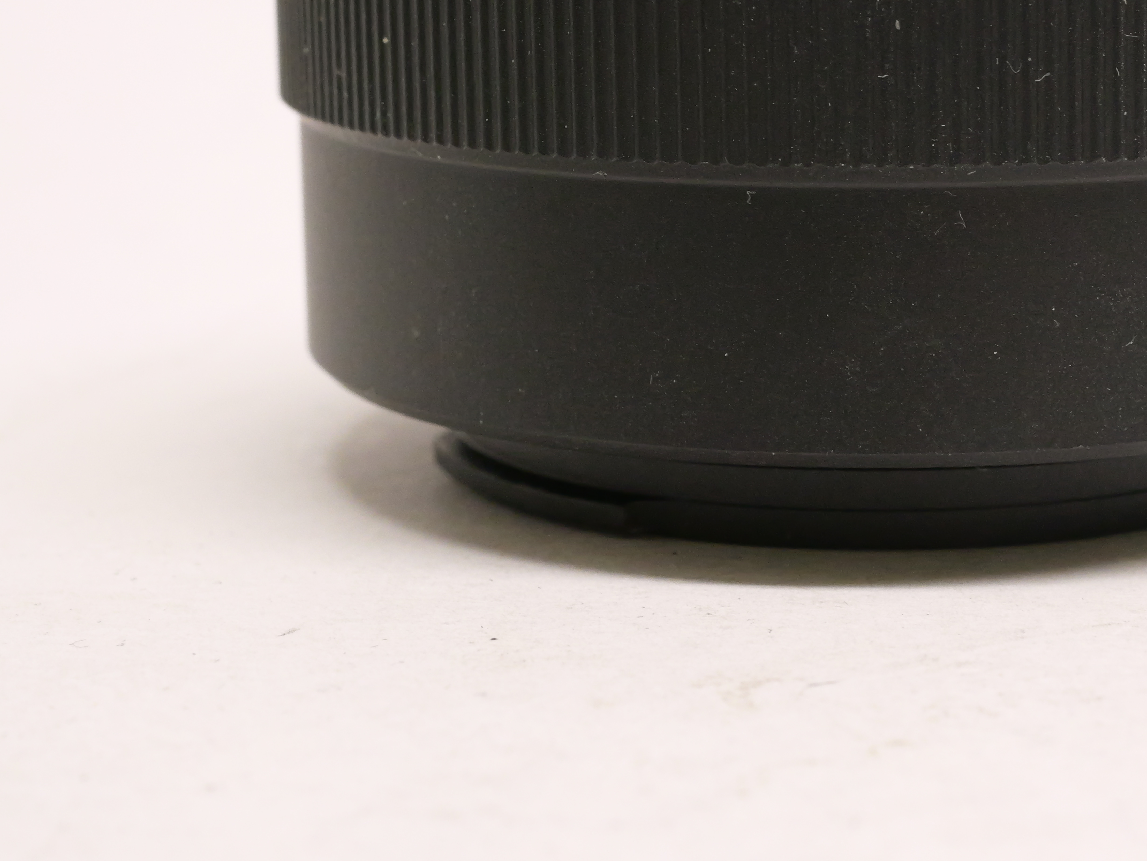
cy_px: 270
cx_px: 880
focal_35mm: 103
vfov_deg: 14.3
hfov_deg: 18.9
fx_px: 3414
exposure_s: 1/80
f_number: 8
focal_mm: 30
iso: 2500
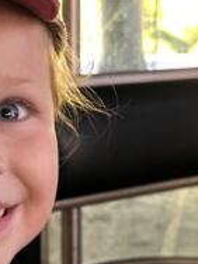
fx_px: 831
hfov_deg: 13.6
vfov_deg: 18.0
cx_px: 118
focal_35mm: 109
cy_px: 180
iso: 250
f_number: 1.78
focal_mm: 6.86
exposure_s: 1/60
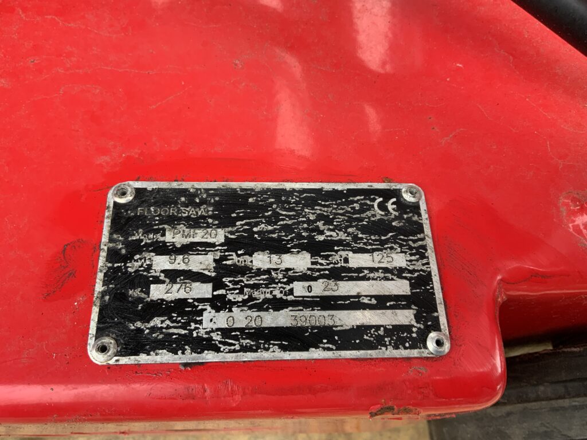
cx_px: 294
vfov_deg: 48.2
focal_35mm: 29
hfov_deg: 61.7
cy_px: 220
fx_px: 492
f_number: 1.8
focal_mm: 3
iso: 50
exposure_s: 1/122
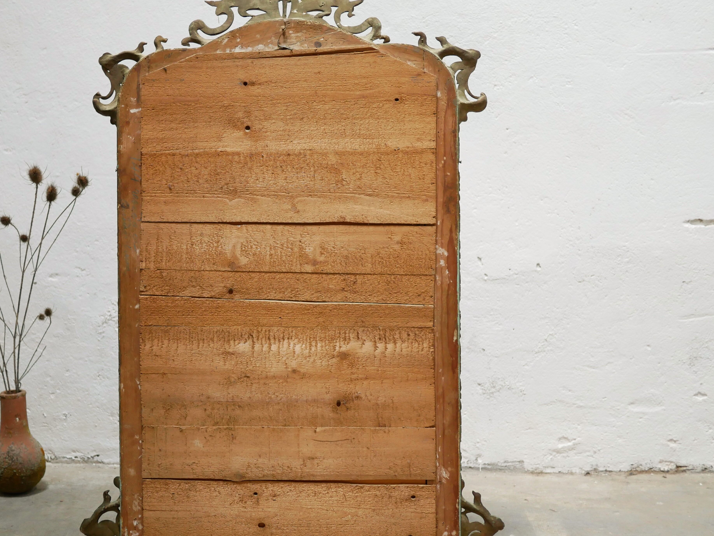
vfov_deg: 29.1
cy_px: 264
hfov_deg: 38.0
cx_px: 275
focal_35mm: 50
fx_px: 1032
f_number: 1.7
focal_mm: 20
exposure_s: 1/60
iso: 500
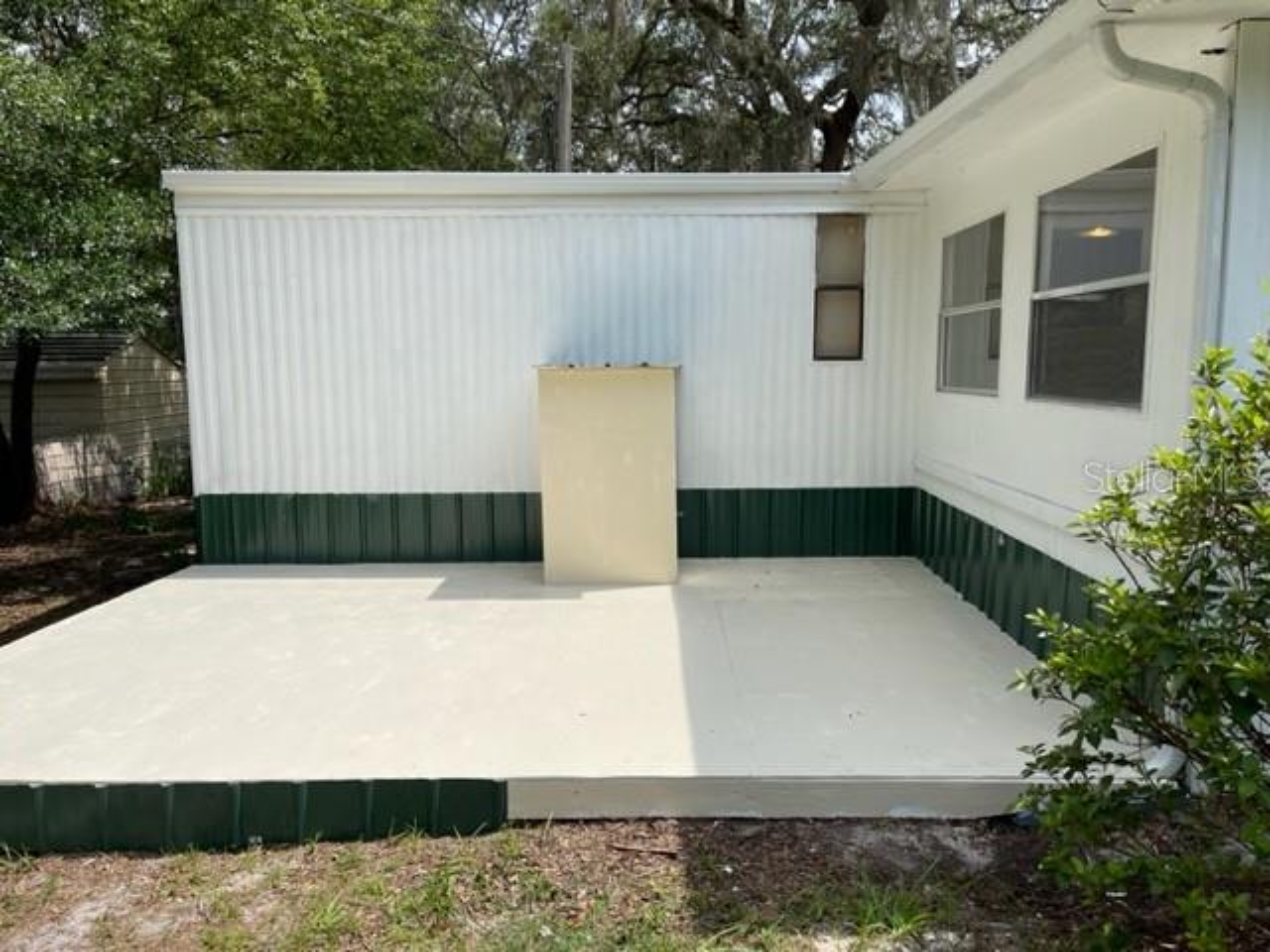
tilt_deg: -7.8
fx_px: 954
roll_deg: +0.1
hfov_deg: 67.3
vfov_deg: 53.1
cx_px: 635
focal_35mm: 26
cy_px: 476
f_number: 1.6
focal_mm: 5.1
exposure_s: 1/5128
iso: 32
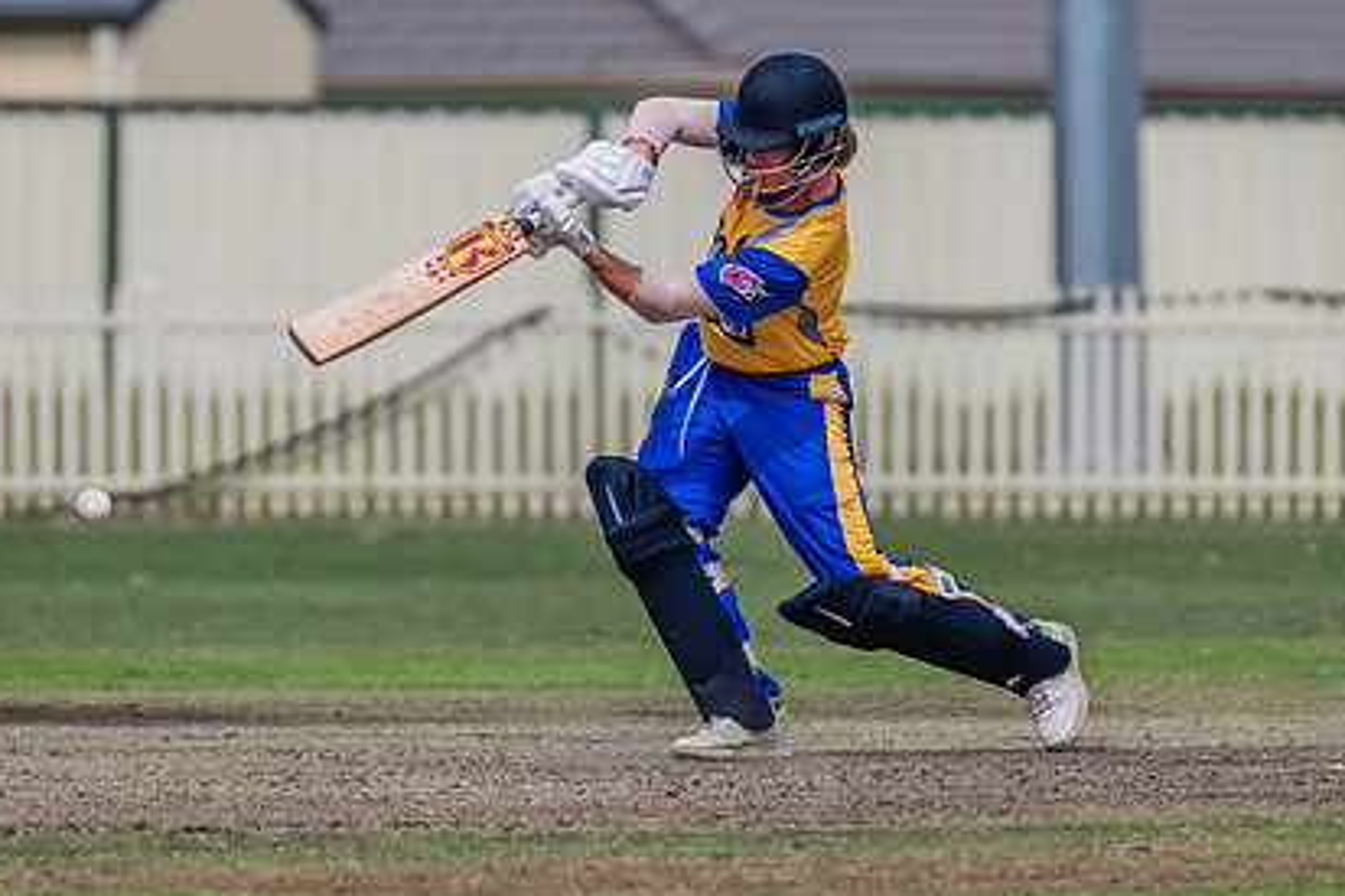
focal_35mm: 851
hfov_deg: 2.4
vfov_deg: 1.6
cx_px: 749
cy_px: 340
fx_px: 31780
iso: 800
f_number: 7.1
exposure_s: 1/2500
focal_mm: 600
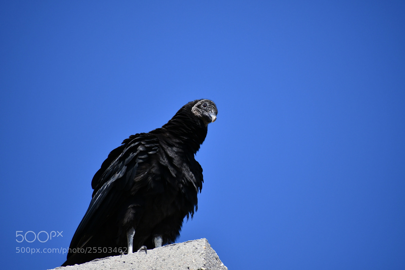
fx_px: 5061
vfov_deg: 3.1
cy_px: 135
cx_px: 202
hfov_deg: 4.6
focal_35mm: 450
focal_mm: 300
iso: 320
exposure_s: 1/2000
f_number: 6.3
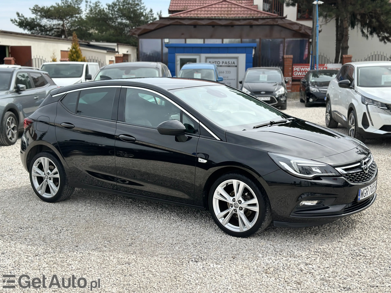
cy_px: 146
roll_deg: +0.5
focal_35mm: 48
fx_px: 542
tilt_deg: -7.7
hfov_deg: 39.7
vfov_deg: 30.3
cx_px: 196
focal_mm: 6.86
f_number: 1.78
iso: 80
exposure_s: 1/3155
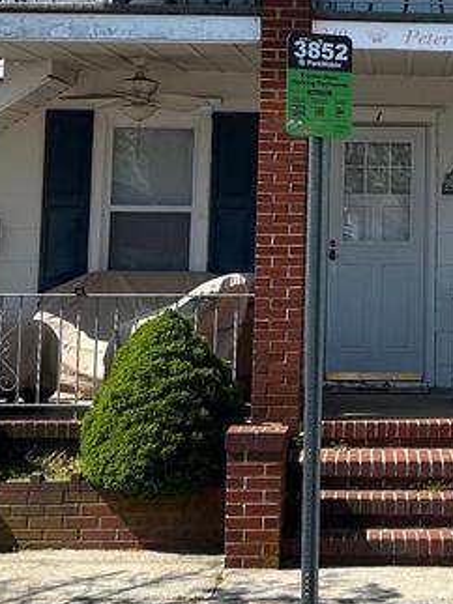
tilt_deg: +6.2
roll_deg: +1.2
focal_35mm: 87
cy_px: 80
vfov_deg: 22.1
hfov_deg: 16.6
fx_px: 1519
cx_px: 470
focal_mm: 5.7
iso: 50
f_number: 1.5
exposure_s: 1/3077
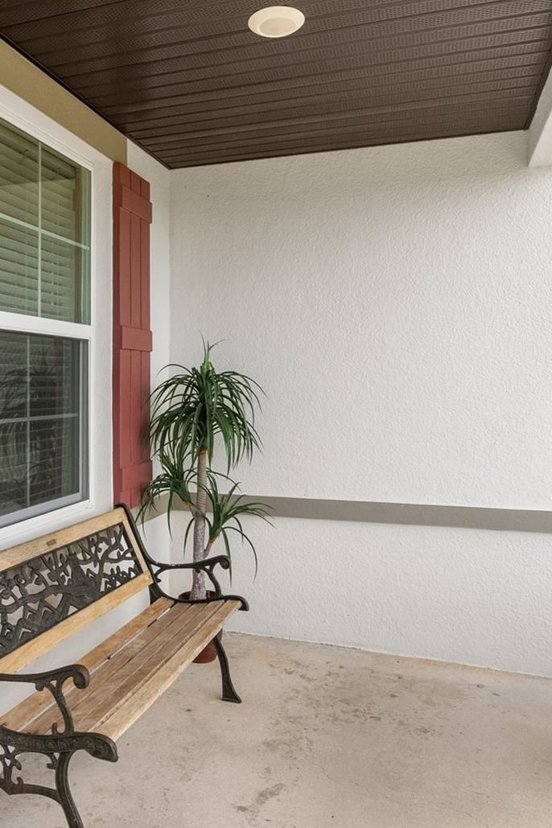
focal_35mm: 28
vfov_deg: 65.5
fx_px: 644
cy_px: 411
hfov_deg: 46.0
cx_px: 206
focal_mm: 18
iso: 640
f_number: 10
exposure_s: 1/80
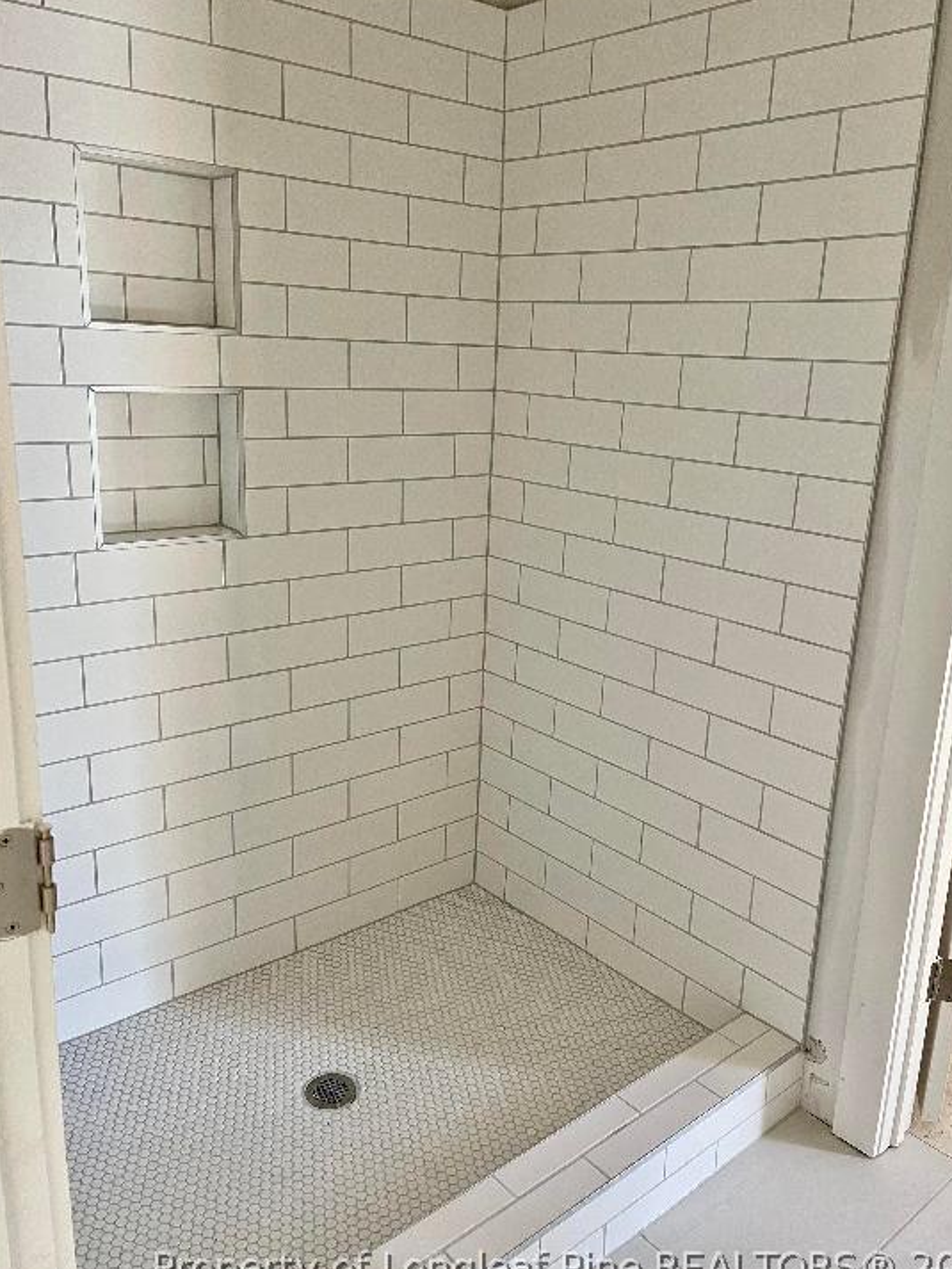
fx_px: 1026
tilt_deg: -14.6
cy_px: 612
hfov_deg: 49.7
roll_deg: -1.7
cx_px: 505
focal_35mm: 28
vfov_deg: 63.4
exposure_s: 1/60
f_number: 1.6
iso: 200
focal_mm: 5.1
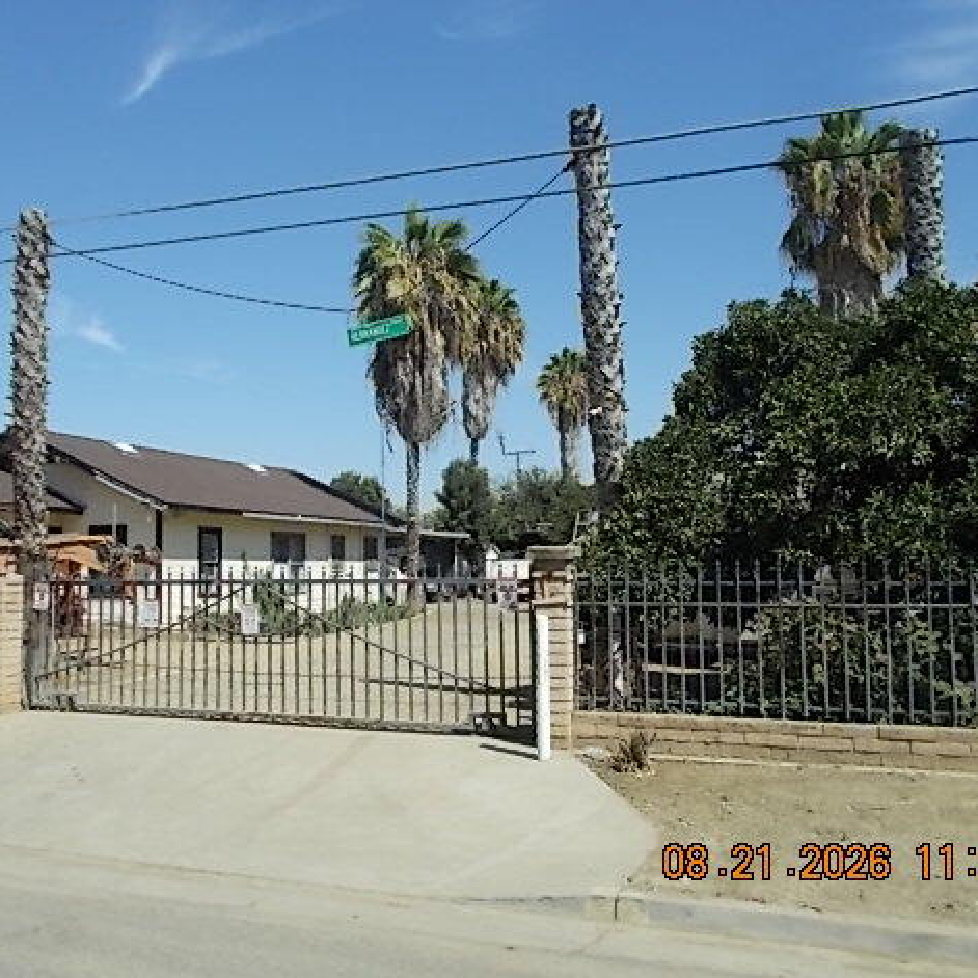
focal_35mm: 36
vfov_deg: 46.0
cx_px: 430
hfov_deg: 46.0
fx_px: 1151
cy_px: 482
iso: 80
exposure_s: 1/160
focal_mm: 5.3
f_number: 8.6
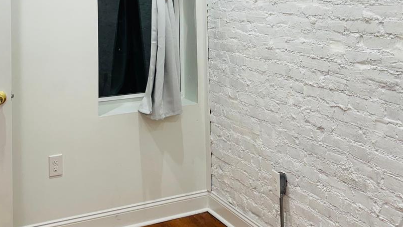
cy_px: -14
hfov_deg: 41.3
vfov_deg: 22.8
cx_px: 203
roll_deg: +0.5
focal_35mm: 50
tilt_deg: +1.4
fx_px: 534
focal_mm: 6.86
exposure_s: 1/120
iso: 100
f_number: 1.78
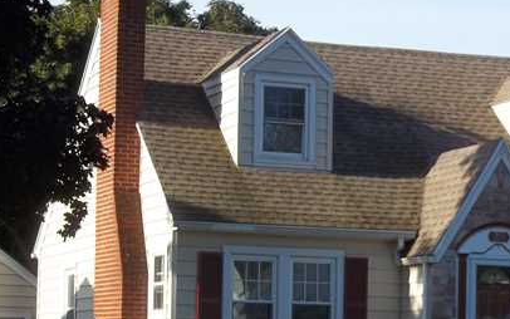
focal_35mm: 127
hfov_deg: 16.4
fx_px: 1766
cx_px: 337
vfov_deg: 10.3
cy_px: 254
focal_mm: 13.7
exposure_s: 1/250
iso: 64
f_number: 4.6
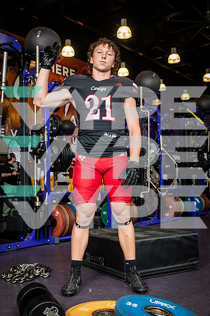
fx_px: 367
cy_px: 158
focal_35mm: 42
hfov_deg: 31.9
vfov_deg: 46.4
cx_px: 105
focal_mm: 42
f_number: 5.6
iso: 500
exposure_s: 1/250
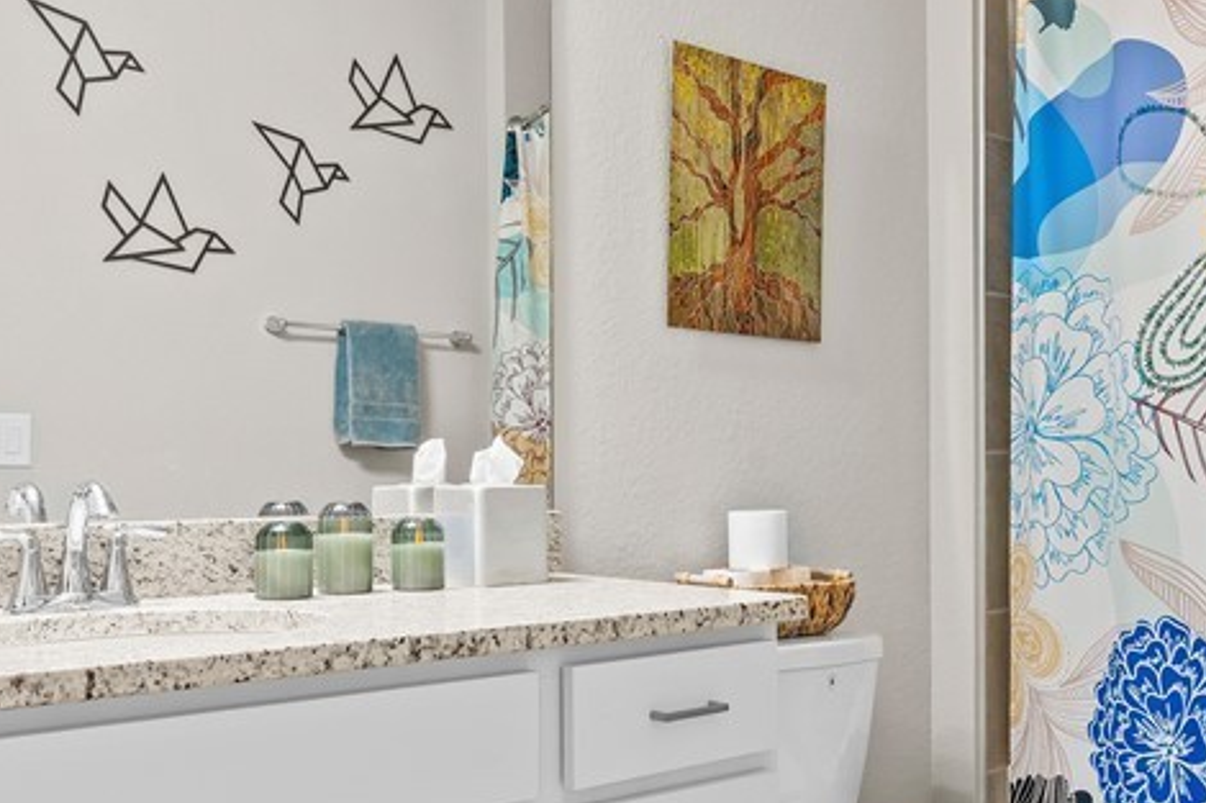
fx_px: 1239
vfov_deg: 35.8
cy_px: 486
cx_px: 615
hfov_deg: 51.9
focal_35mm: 37
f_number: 10
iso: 640
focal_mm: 16
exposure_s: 1/2
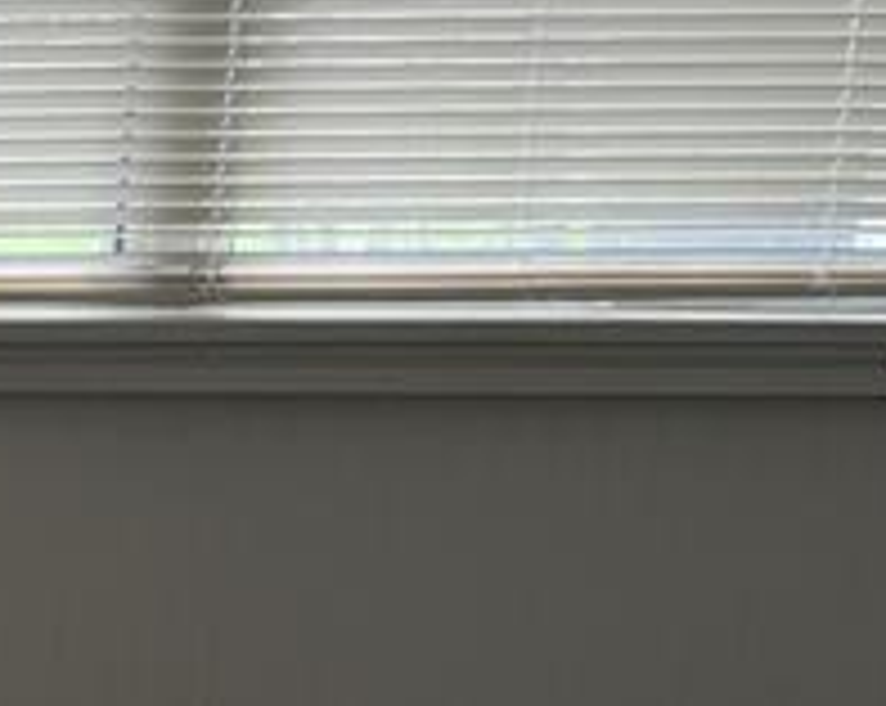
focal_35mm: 122
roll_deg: +1.1
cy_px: 373
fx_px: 3194
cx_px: -1142
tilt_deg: -12.5
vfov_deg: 12.6
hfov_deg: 12.7
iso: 64
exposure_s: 1/176
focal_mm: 6.76
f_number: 1.78
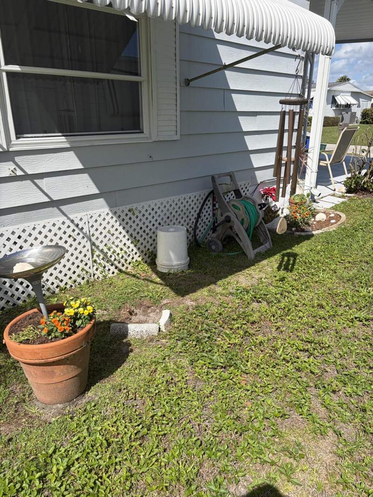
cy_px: 248
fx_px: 373
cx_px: 186
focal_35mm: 26
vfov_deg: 67.3
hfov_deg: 53.1
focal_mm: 5.96
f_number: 1.6
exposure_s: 1/3623
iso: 50
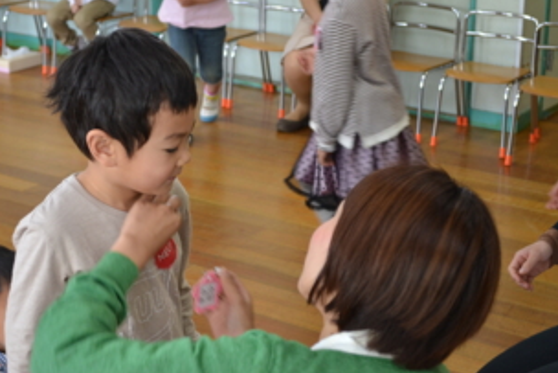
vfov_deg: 16.5
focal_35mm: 83
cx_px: 222
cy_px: 181
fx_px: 1287
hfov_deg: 24.4
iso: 400
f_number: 5.3
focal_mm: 42
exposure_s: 1/25
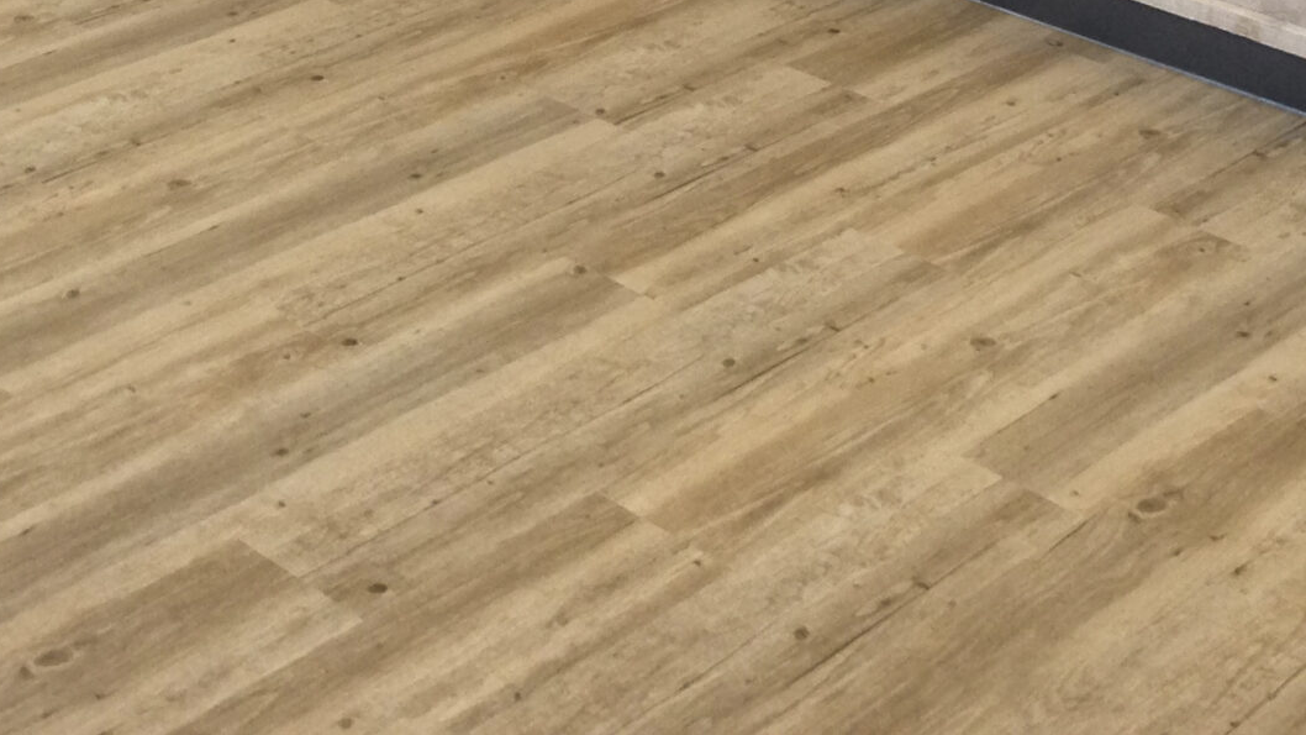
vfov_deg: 13.0
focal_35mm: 87
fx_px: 3013
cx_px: 575
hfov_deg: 24.4
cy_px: -450
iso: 100
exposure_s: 1/20
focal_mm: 4.12
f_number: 2.4
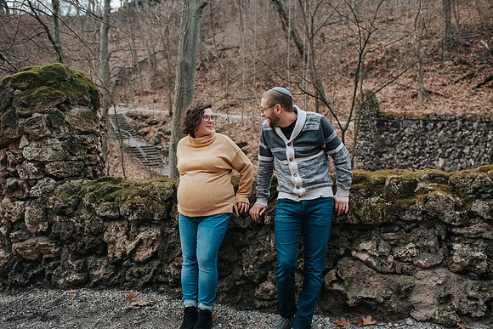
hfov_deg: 54.4
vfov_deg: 37.9
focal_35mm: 35
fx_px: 479
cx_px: 246
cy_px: 164
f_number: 3.2
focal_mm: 35
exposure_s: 1/400
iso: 560
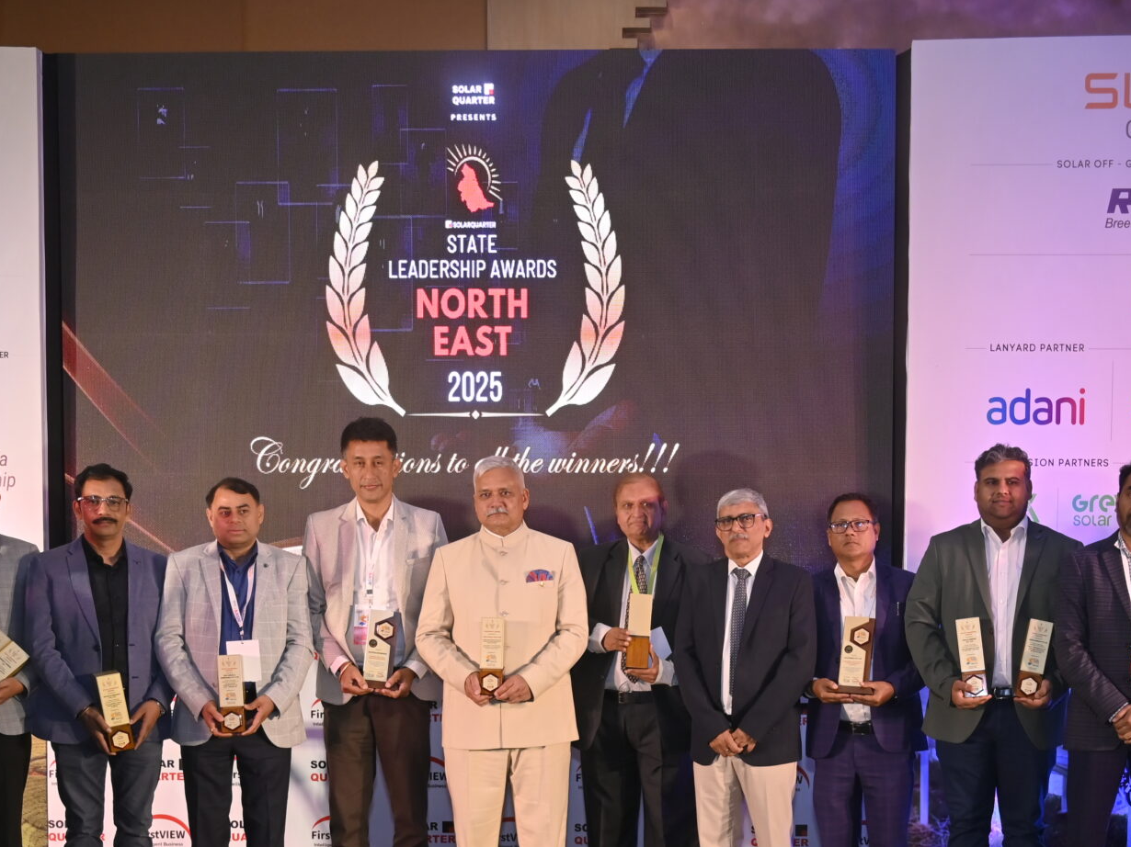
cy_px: 745
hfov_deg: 39.3
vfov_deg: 29.2
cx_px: 729
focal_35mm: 48
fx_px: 1568
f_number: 4
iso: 800
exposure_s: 1/125
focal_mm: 24
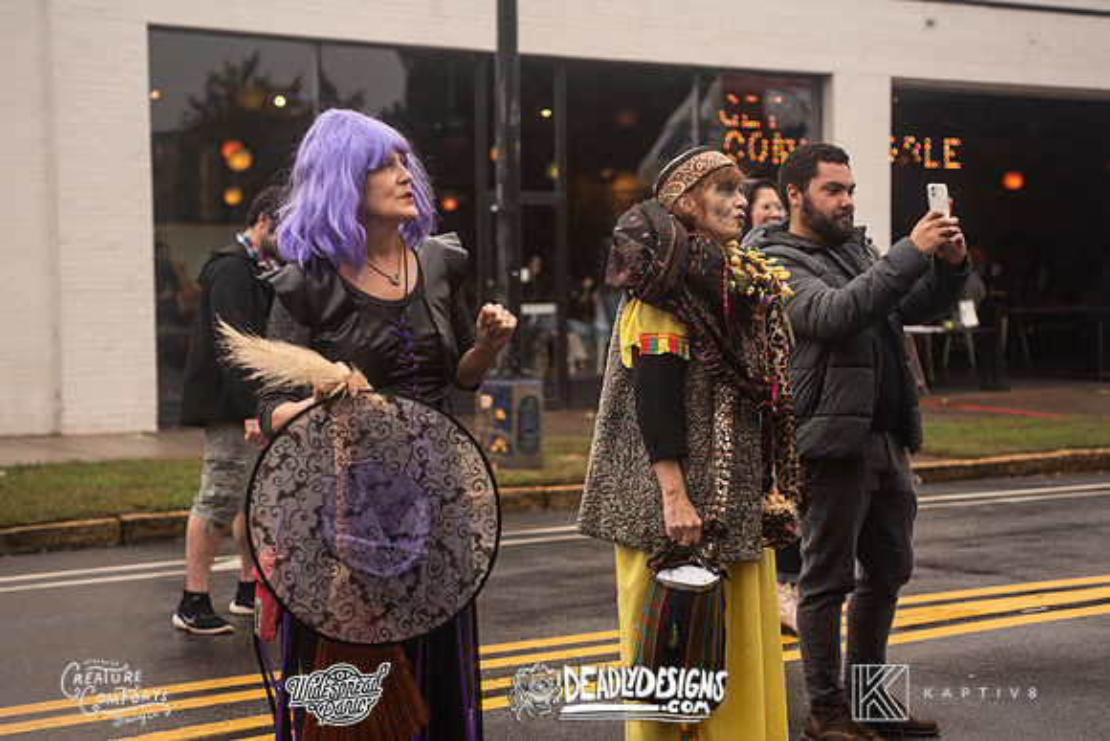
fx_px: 2159
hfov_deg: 28.8
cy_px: 370
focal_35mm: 70
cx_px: 555
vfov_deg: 19.5
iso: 400
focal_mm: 70
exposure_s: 1/320
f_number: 3.5
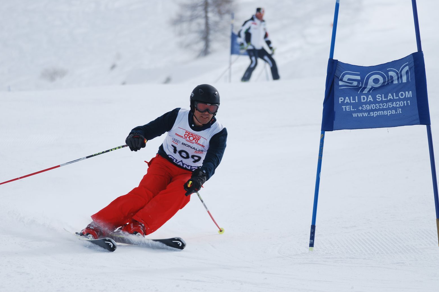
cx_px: 224
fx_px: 3115
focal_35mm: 256
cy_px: 149
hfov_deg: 8.1
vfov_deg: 5.4
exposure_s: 1/1250
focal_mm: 165
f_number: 5.3
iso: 100
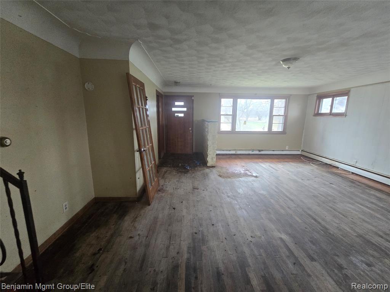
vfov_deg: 89.9
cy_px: 146
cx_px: 195
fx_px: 146
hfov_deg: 106.2
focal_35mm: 13
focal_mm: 2.2
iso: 640
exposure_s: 1/100
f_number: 2.2
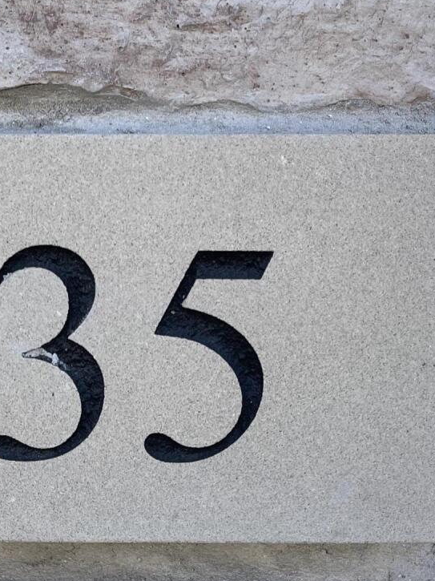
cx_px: 78
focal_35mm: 69
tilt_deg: -16.5
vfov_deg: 27.3
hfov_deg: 21.0
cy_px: 514
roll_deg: -0.5
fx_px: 1157
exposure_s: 1/631
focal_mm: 5.1
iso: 32
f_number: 1.6
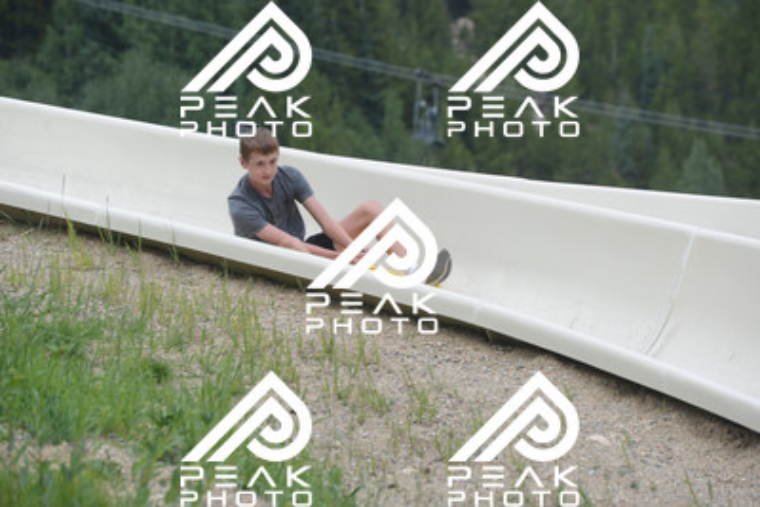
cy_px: 254
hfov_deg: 10.5
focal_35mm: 195
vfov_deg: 7.0
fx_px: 4118
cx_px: 380
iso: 500
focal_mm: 195
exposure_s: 1/640
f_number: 6.3
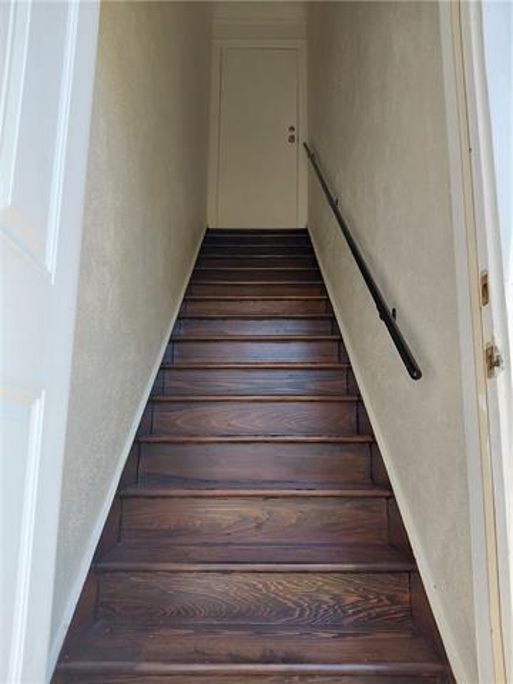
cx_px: 256
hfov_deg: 54.9
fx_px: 494
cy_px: 342
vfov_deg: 69.4
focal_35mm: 25
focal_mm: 4.69
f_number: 1.8
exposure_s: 1/328
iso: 50
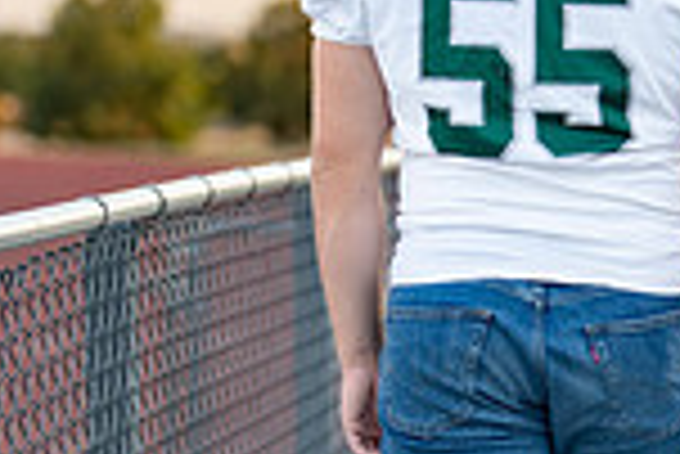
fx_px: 3895
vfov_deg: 6.7
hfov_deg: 9.9
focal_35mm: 206
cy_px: 333
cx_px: 784
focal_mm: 50
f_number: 1.2
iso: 100
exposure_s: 1/1000
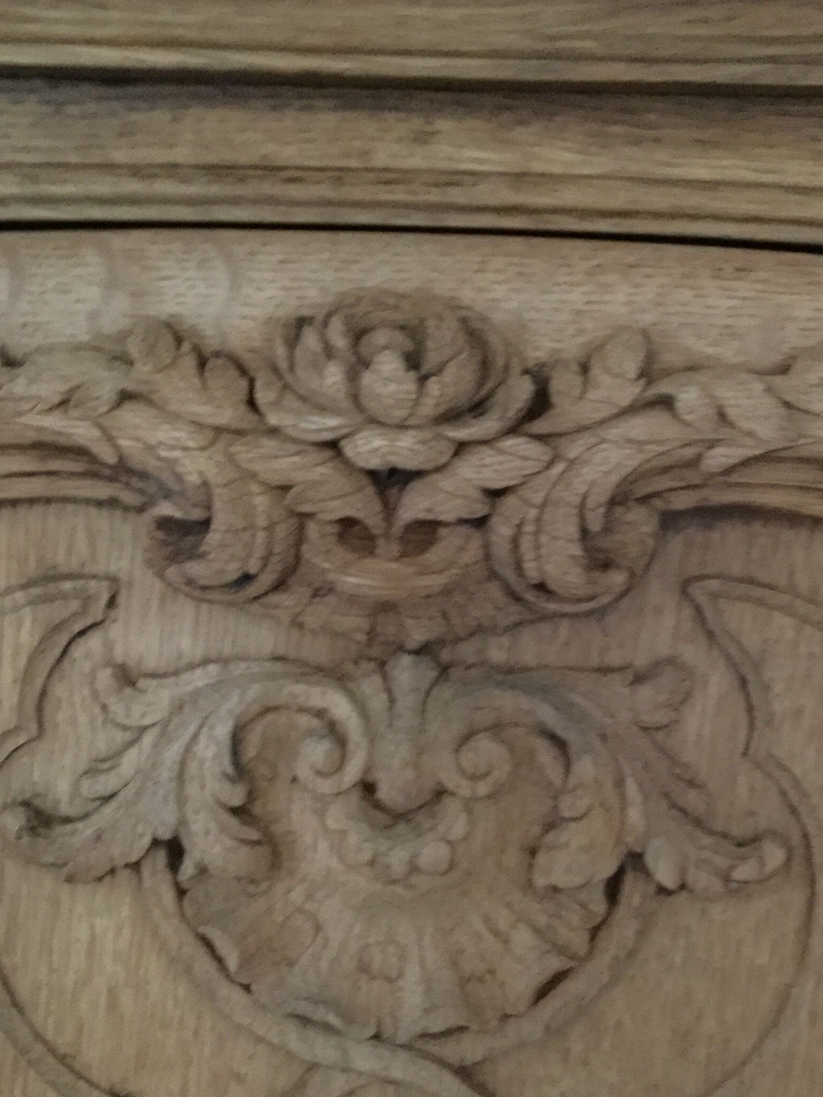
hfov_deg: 29.7
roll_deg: -1.9
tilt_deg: -12.7
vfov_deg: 38.7
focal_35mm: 49
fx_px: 1553
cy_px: 658
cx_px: 449
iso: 640
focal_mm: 3.3
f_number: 2.4
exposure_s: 1/17
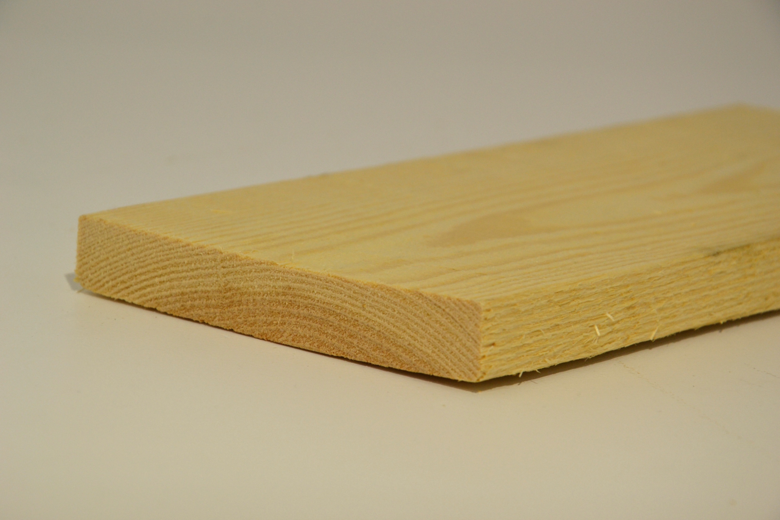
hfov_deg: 14.0
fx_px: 3185
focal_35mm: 147
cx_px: 390
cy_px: 260
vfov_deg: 9.3
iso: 320
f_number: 8
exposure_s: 1/125
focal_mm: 98
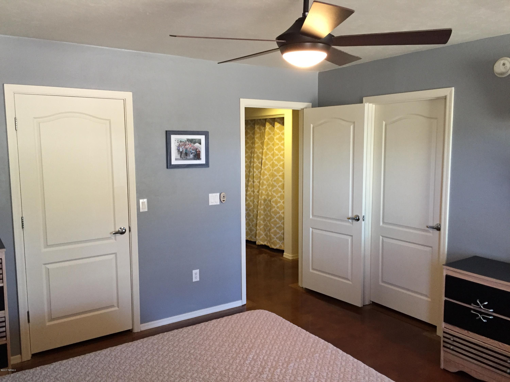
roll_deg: -0.1
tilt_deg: -4.3
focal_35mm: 29
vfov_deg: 48.2
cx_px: 255
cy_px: 191
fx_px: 427
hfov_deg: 61.7
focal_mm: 4.15
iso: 160
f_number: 2.2
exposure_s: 1/30
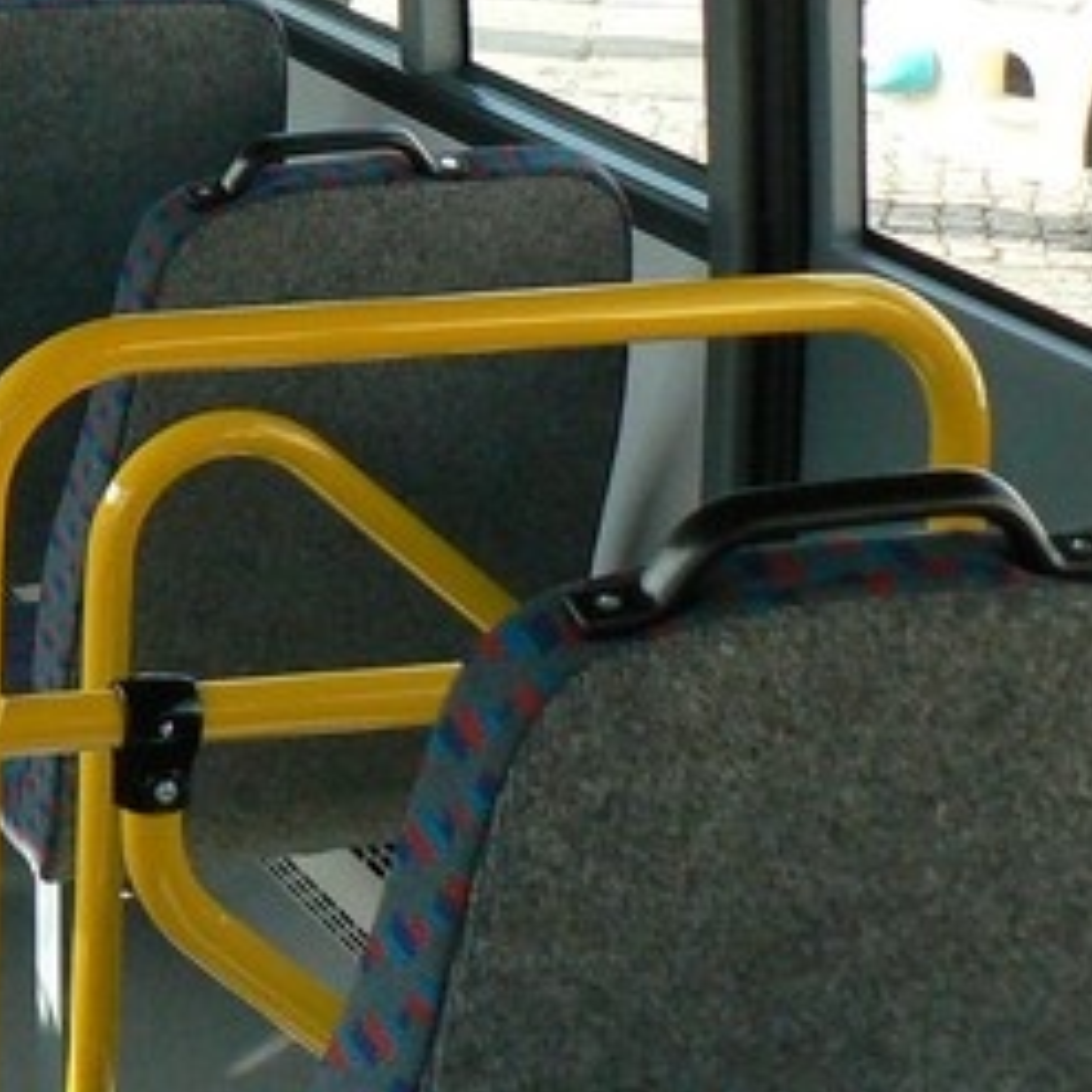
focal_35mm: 116
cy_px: -382
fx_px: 4140
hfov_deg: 14.0
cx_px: -615
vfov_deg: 14.3
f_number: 2.8
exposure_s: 1/500
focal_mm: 6
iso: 200
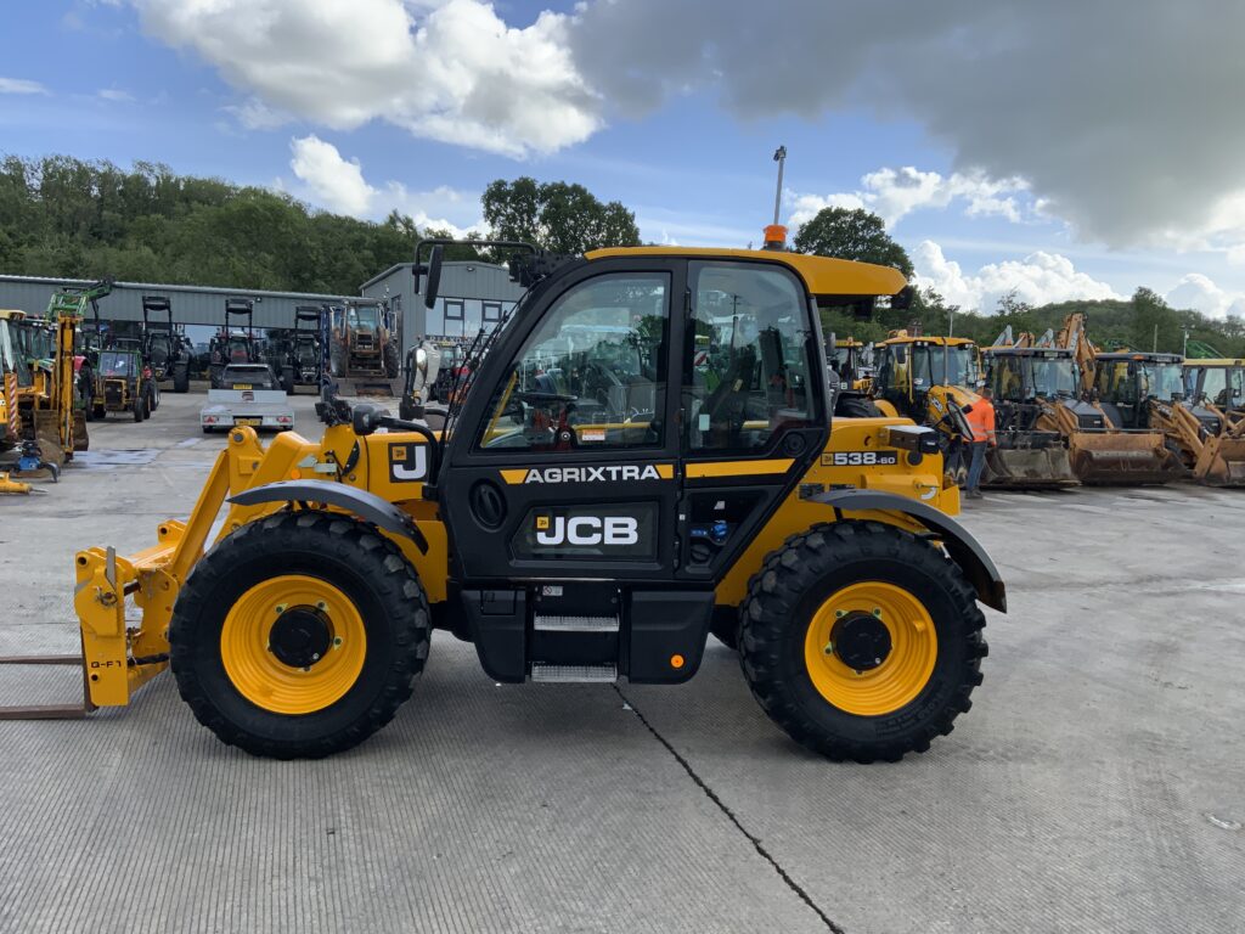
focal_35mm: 29
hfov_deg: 61.7
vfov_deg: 48.2
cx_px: 622
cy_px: 467
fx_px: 1043
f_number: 1.8
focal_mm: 3
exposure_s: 1/759
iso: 16
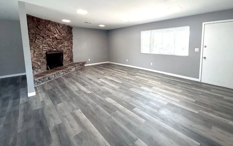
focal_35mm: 17
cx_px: 132
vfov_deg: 67.0
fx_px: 108
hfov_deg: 93.8
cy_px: 55
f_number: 2.2
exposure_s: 1/240
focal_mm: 2.22
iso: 50
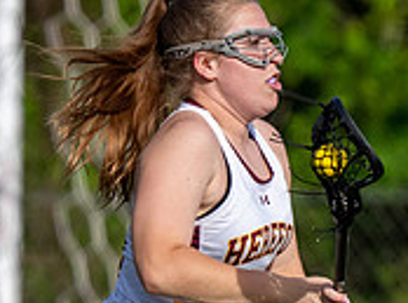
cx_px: 129
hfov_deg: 0.7
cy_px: 416
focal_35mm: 2765
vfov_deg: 0.5
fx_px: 32455
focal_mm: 500
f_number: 5.6
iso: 560
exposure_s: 1/2500
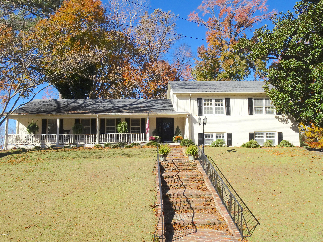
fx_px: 271
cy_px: 121
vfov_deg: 48.2
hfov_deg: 61.7
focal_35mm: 29
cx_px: 162
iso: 80
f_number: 3.5
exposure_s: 1/640
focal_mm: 4.92
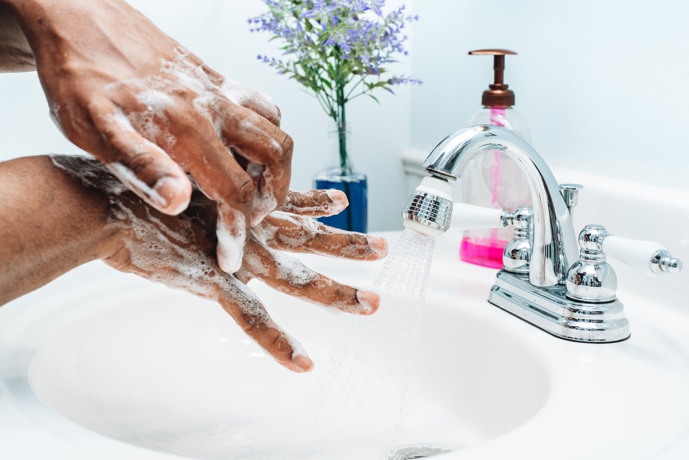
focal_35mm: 50
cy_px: 230
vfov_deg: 27.0
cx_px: 344
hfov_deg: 39.6
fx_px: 957
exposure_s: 1/60
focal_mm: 50
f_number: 8
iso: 200
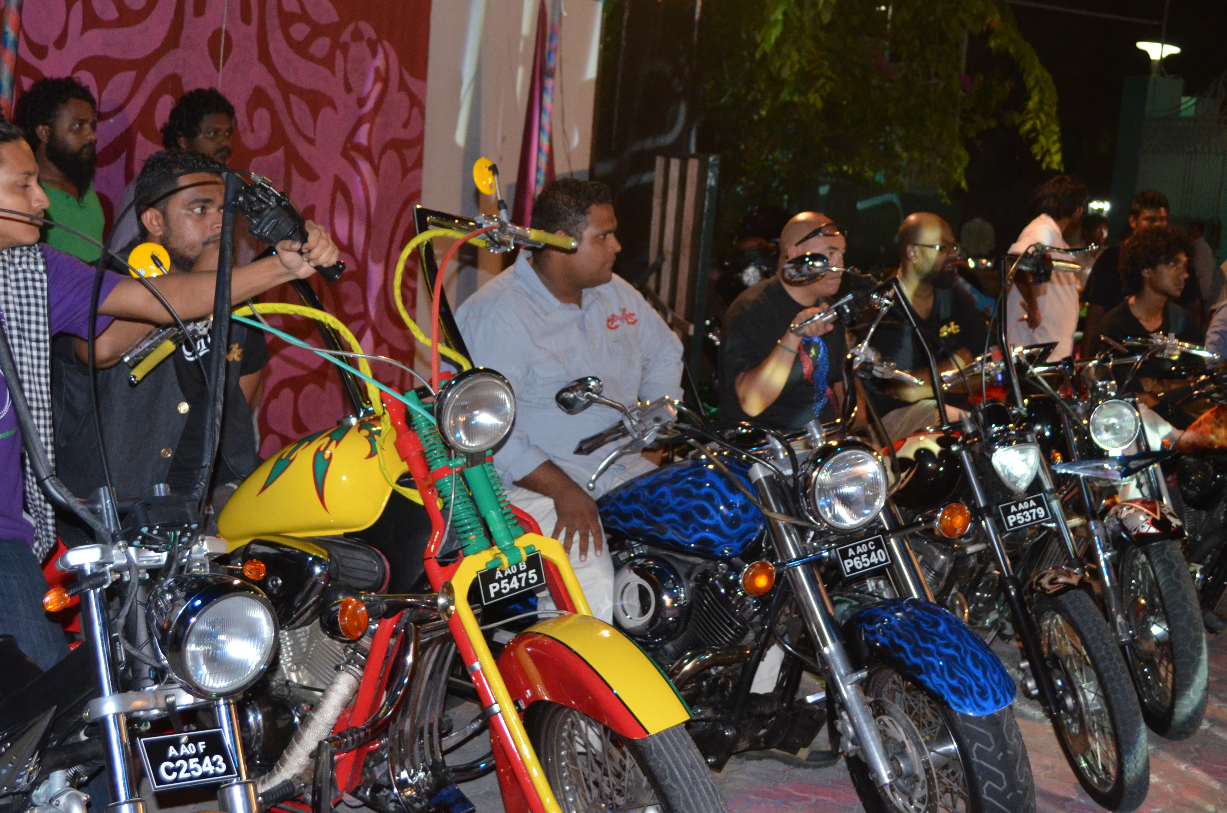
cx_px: 596
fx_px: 1837
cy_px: 333
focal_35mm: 54
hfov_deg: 36.9
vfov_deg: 24.9
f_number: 4.2
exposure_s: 1/100
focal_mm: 26
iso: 1600
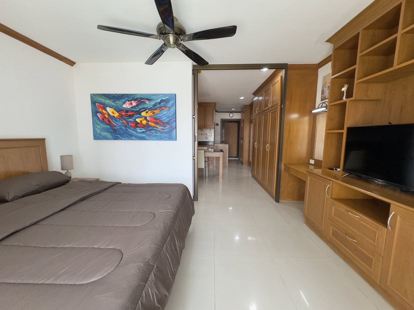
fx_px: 167
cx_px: 207
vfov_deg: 85.7
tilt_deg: -6.4
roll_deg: -0.7
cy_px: 155
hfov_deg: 102.1
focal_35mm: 14
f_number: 2.2
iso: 160
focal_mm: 2.22
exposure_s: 1/100
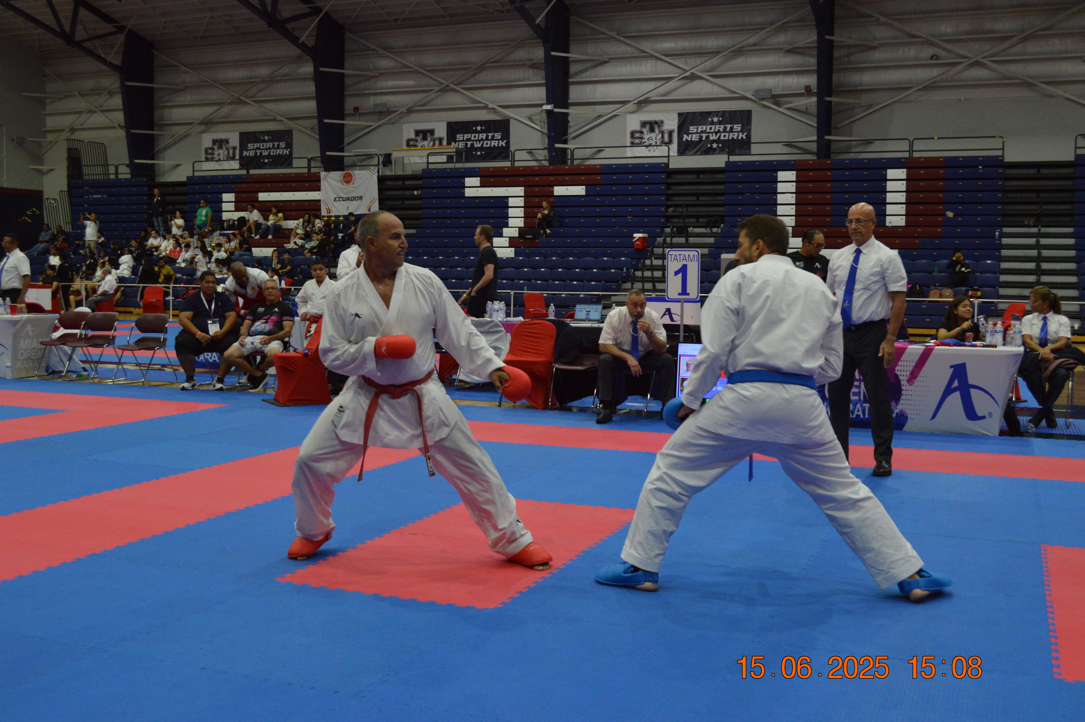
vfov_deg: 34.1
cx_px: 542
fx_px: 1174
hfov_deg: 49.6
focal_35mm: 39
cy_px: 361
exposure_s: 1/200
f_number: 5.6
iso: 1600
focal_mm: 26
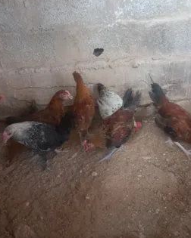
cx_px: 79
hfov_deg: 46.9
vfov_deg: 57.1
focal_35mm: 31
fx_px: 219
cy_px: 110
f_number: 2
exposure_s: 1/30
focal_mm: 4.6
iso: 160
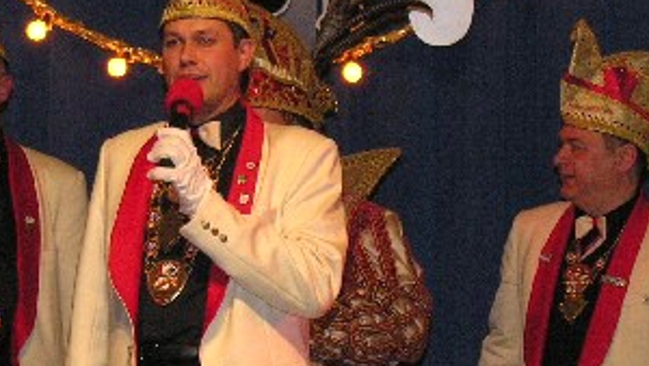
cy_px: 383
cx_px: 143
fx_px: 4700
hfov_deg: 7.9
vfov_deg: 4.4
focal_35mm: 273
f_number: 4
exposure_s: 1/60.1
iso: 200
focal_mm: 24
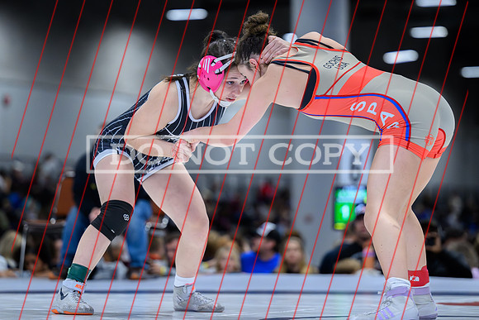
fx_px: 2049
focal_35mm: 154
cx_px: 229
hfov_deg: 13.3
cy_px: 123
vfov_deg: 8.9
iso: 8000
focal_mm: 125
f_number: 2.8
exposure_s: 1/800
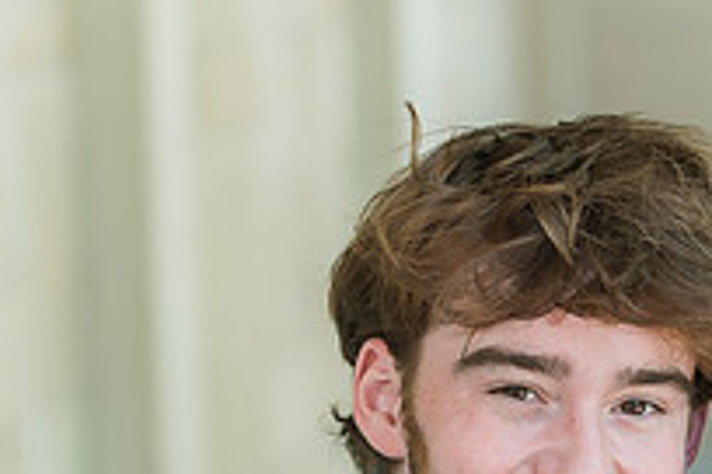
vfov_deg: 4.0
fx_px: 6763
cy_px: 591
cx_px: 991
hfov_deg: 6.0
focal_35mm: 342
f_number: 4
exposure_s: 1/200
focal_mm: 120
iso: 320
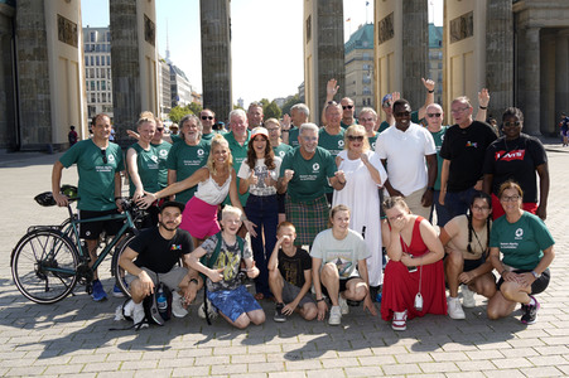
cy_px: 189
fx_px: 442
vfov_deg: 46.3
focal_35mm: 28
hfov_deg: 65.5
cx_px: 284
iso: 64
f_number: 5.6
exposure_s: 1/200
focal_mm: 28
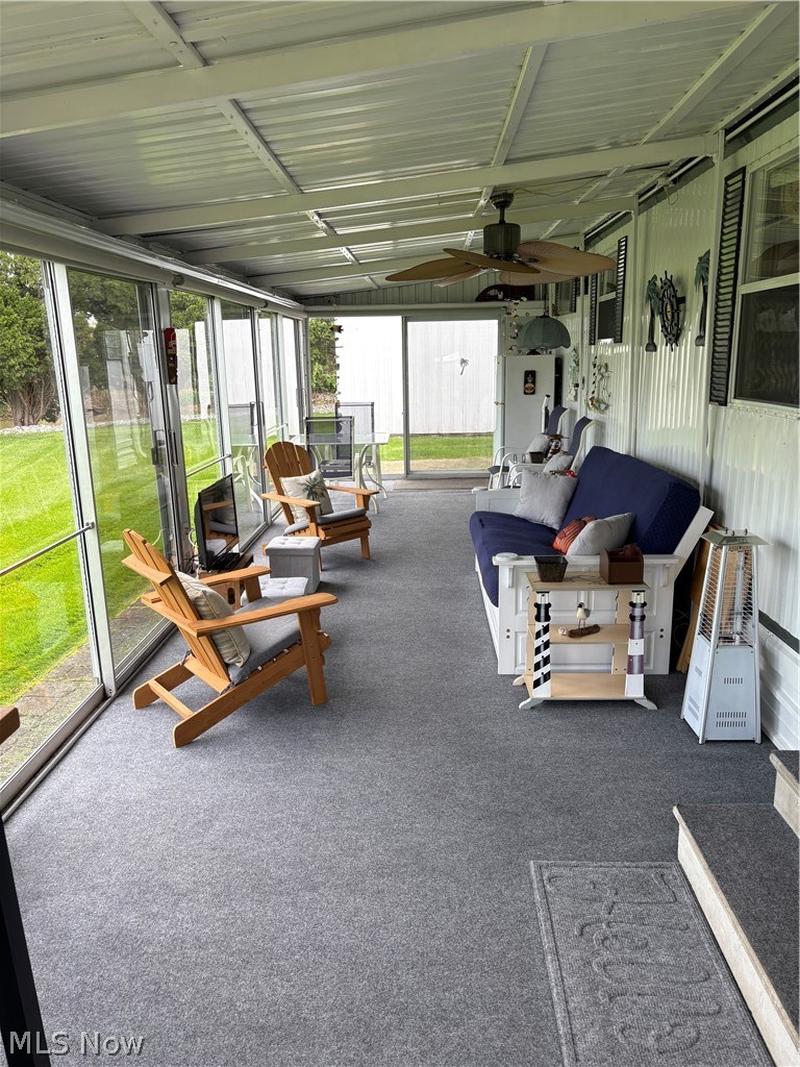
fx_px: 801
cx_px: 400
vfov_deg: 67.3
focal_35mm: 26
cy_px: 534
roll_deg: +1.0
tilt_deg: -13.2
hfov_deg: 53.1
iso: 64
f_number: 1.6
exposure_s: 1/276
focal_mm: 5.96
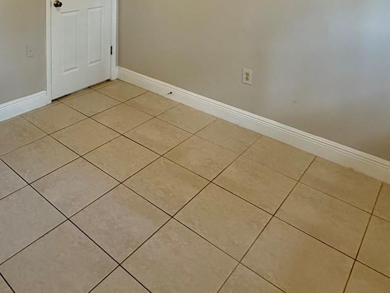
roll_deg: -2.2
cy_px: -15
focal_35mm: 32
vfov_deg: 38.1
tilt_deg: -5.9
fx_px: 361
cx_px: 147
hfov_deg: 56.2
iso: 400
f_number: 2.2
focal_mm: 2.22
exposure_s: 1/94
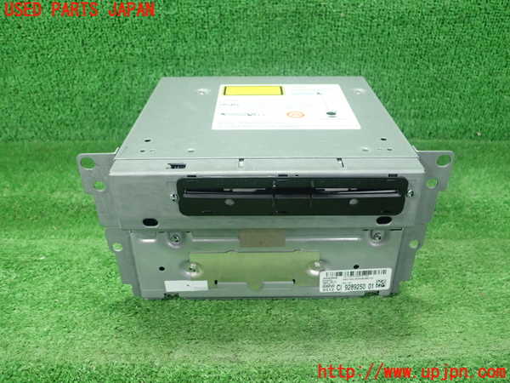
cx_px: 255
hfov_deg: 60.0
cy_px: 192
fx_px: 442
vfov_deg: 46.8
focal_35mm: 30
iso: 500
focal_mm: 5.5
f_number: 2.3
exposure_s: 1/125
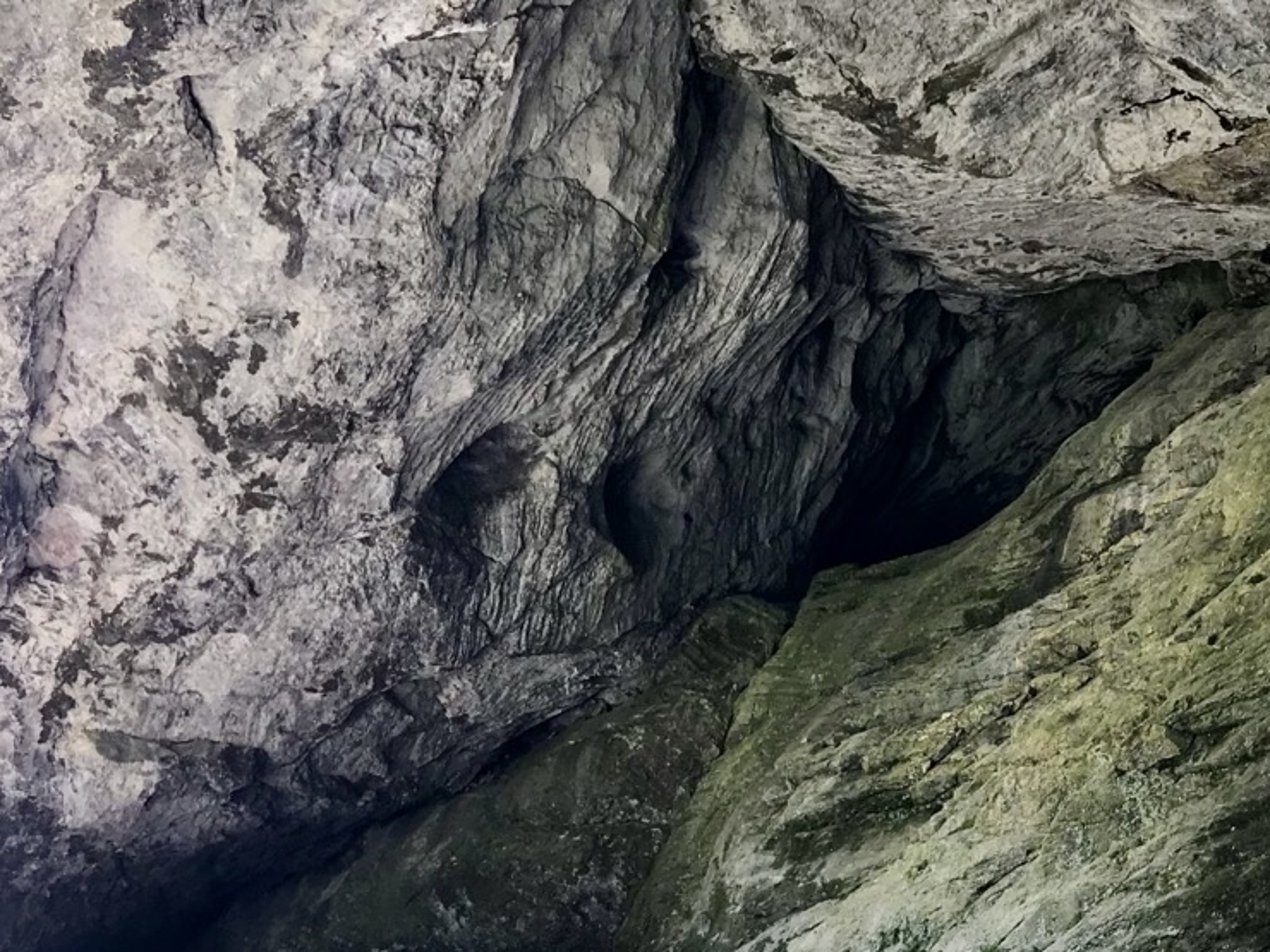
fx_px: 1944
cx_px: 1170
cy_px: 695
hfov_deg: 34.0
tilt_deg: +5.5
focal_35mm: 53
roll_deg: +0.0
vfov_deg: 27.2
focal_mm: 3.99
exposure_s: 1/105
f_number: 1.8
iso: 20
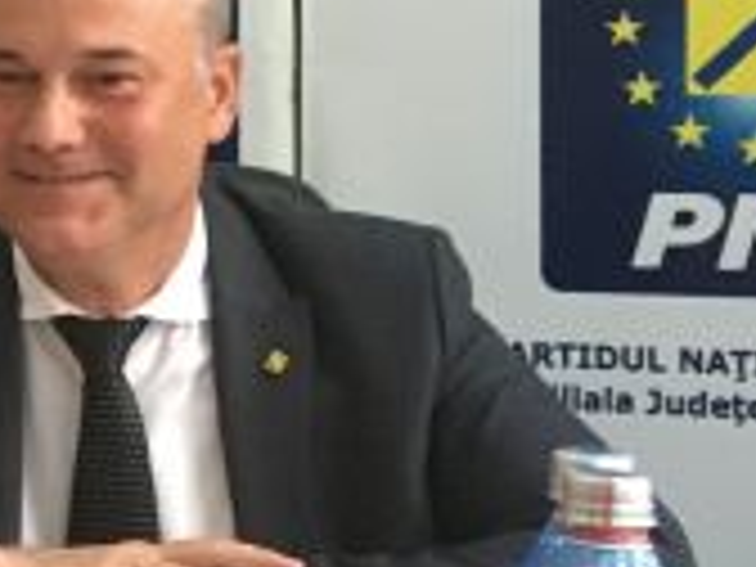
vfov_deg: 13.1
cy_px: 86
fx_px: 2446
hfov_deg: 15.0
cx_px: -662
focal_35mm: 112
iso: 200
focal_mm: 4.15
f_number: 2.2
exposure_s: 1/33
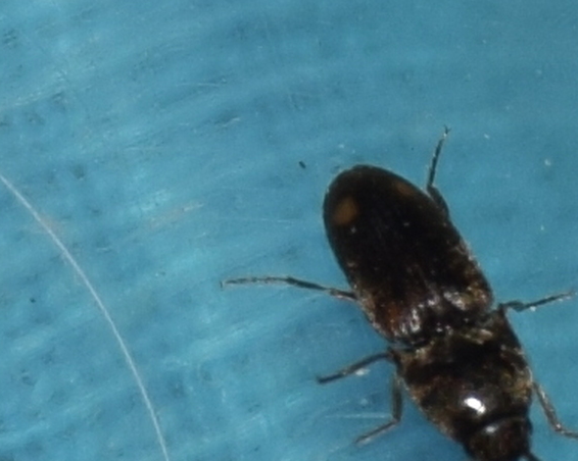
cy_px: 299
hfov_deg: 5.8
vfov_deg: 4.6
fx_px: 5744
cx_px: 447
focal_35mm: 336
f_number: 8
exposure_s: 1/60
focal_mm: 140
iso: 100
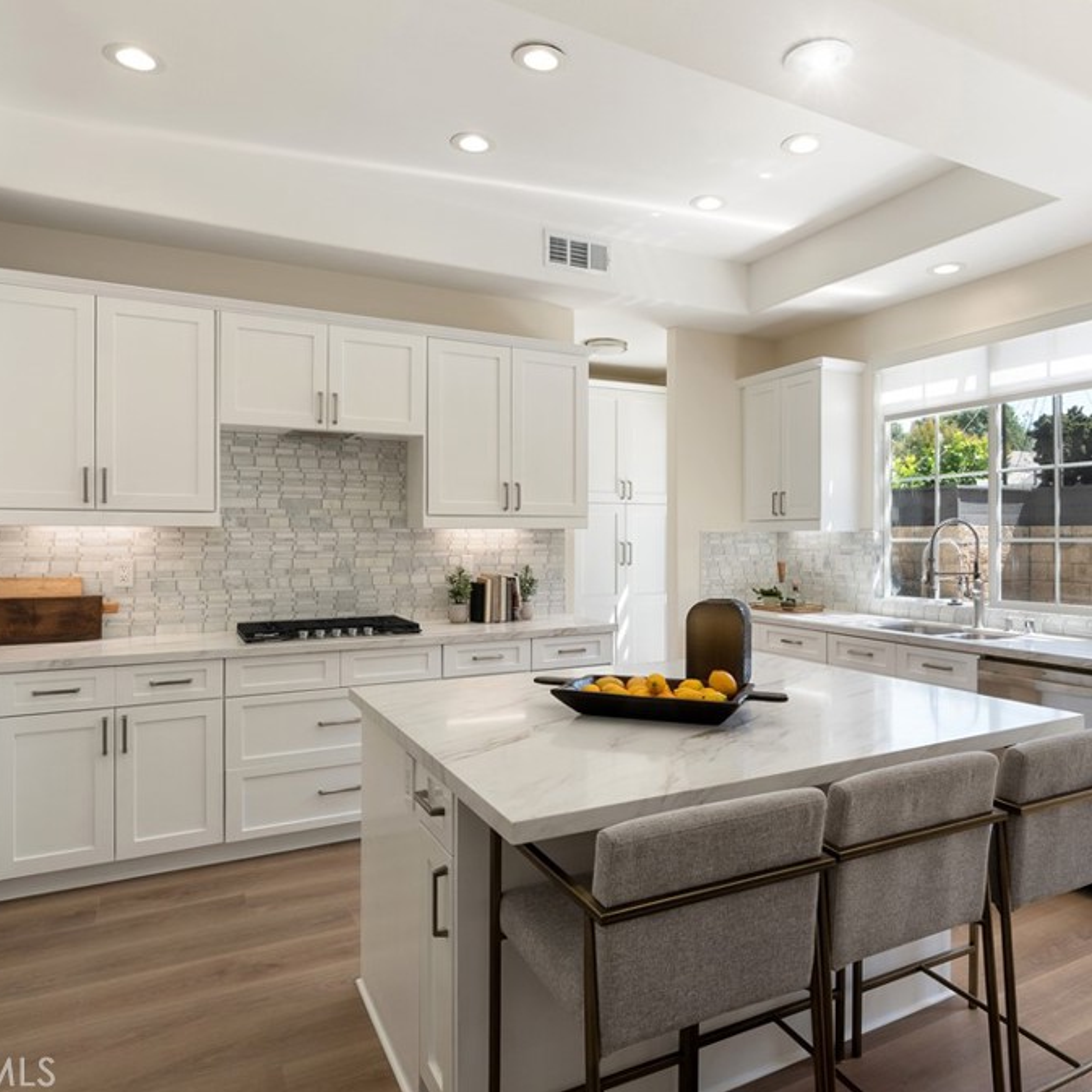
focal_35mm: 22
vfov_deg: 69.6
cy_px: 541
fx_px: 785
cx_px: 626
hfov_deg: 69.2
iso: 320
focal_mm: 17
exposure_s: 1/20
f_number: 9
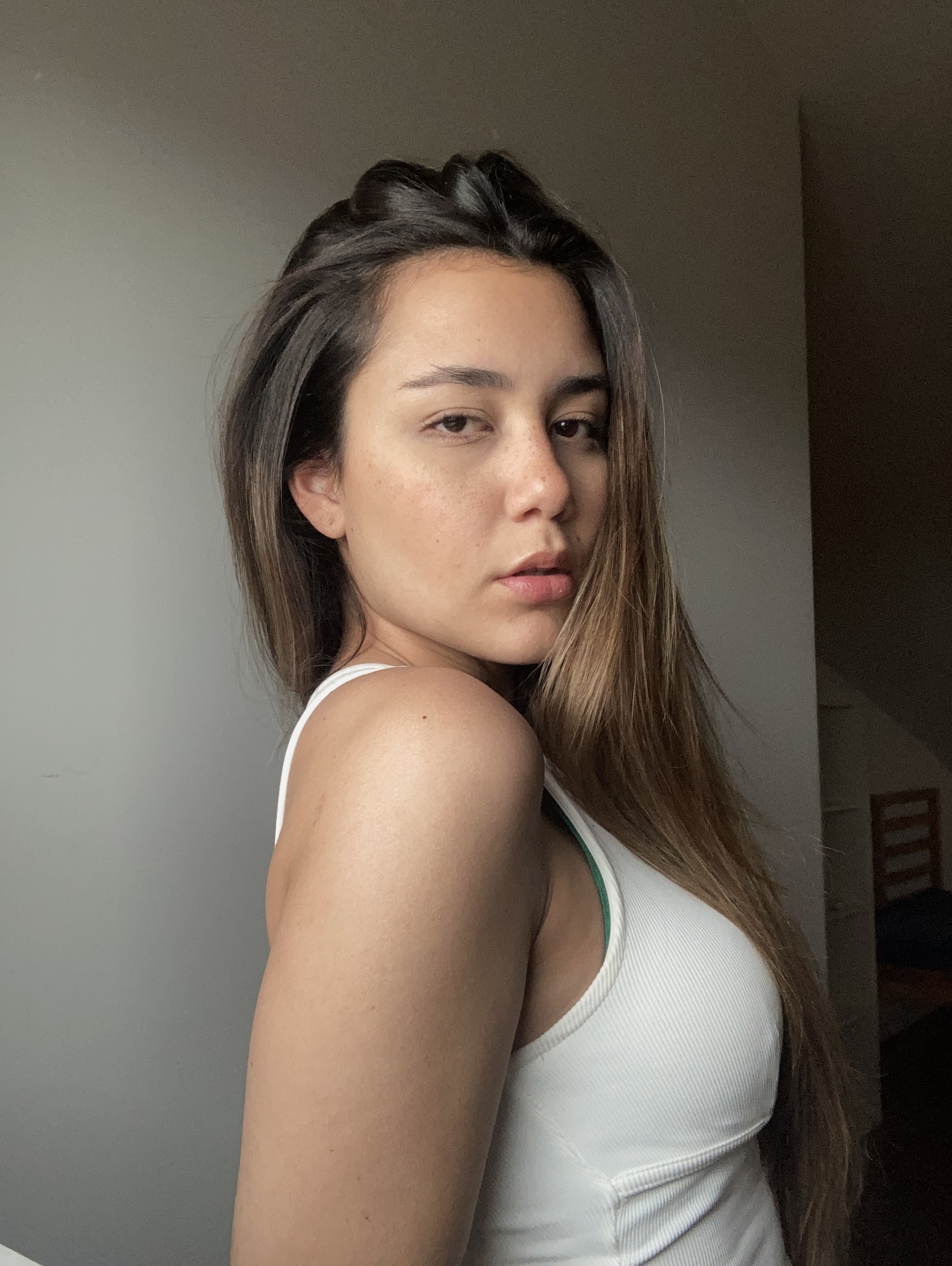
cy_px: 633
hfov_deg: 44.2
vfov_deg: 56.8
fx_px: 1172
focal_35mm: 32
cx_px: 476
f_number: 2.2
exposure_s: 1/50
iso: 100
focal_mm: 2.87
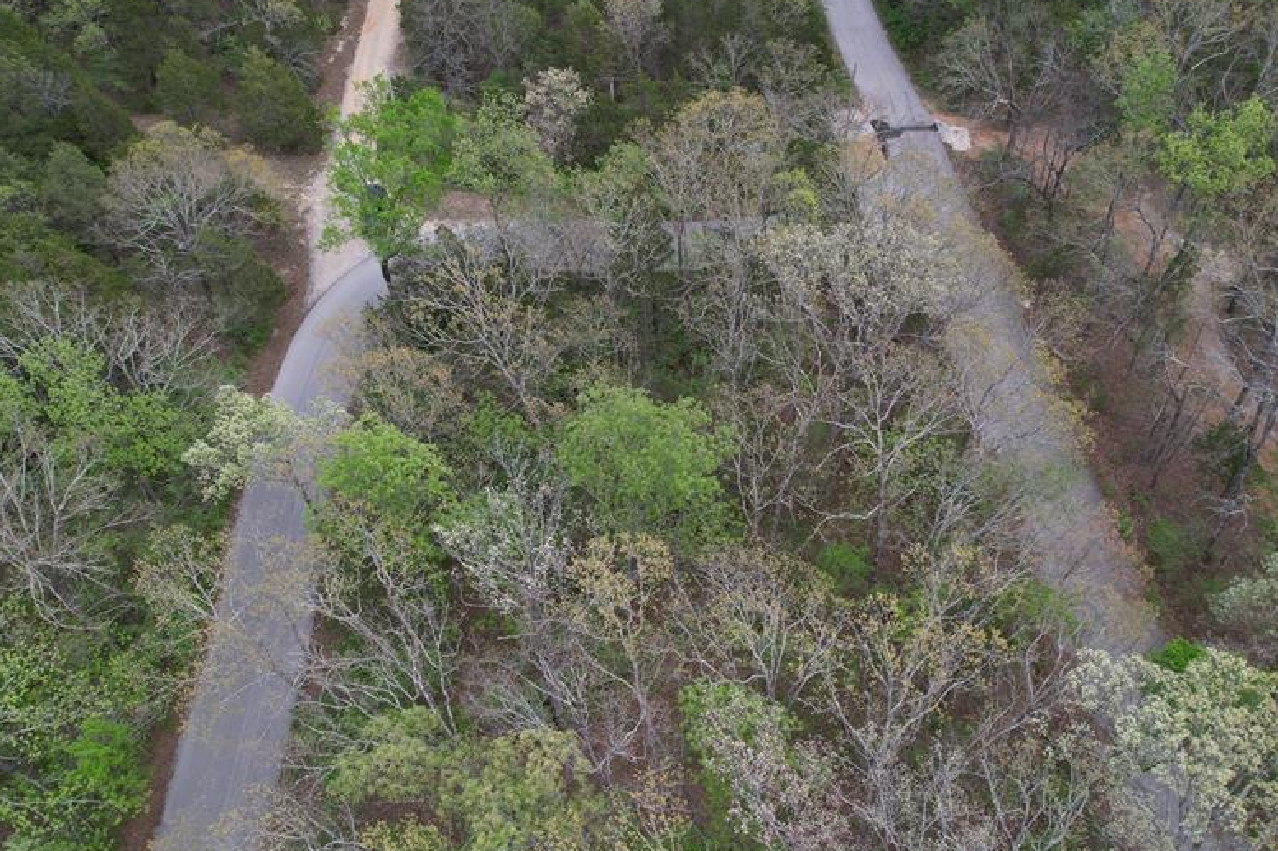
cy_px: 431
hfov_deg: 63.7
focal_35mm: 29
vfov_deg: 44.9
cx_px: 666
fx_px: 1029
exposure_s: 1/50
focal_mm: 8.38
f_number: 2.8
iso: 100
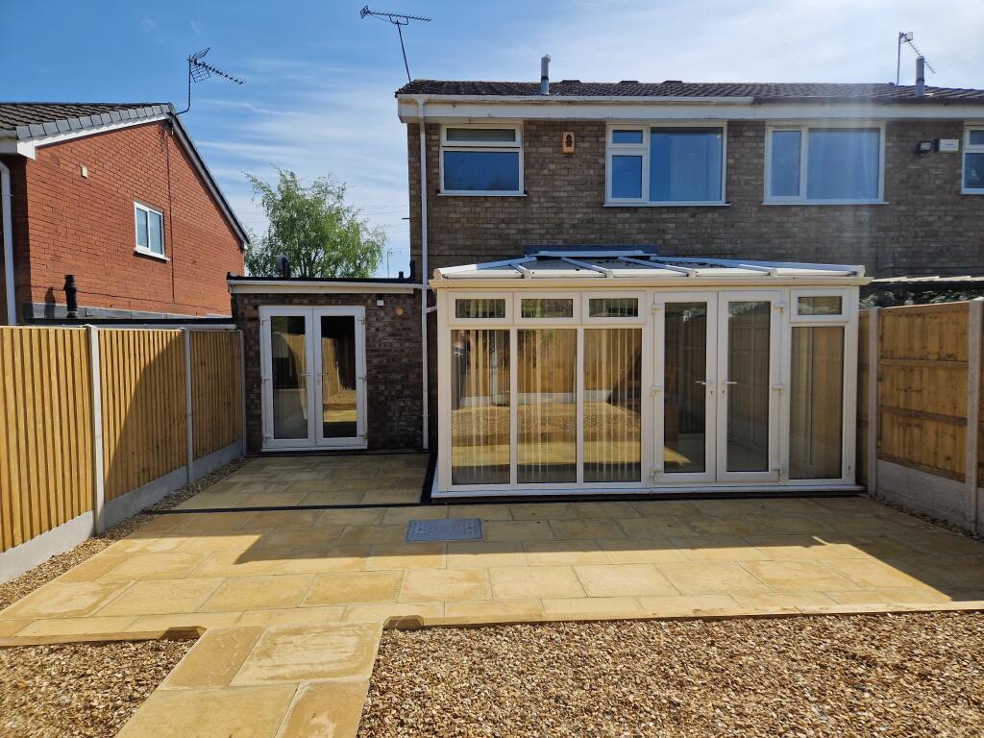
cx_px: 492
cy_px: 369
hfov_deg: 73.9
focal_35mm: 23
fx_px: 654
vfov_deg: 58.9
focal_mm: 5.4
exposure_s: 1/2512
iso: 50
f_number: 1.8
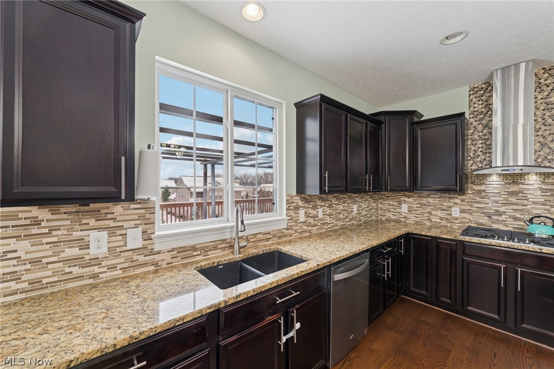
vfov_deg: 81.2
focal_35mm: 14
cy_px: 184
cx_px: 277
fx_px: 215
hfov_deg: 104.3
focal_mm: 14
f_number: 5.6
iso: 250
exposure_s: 1/25
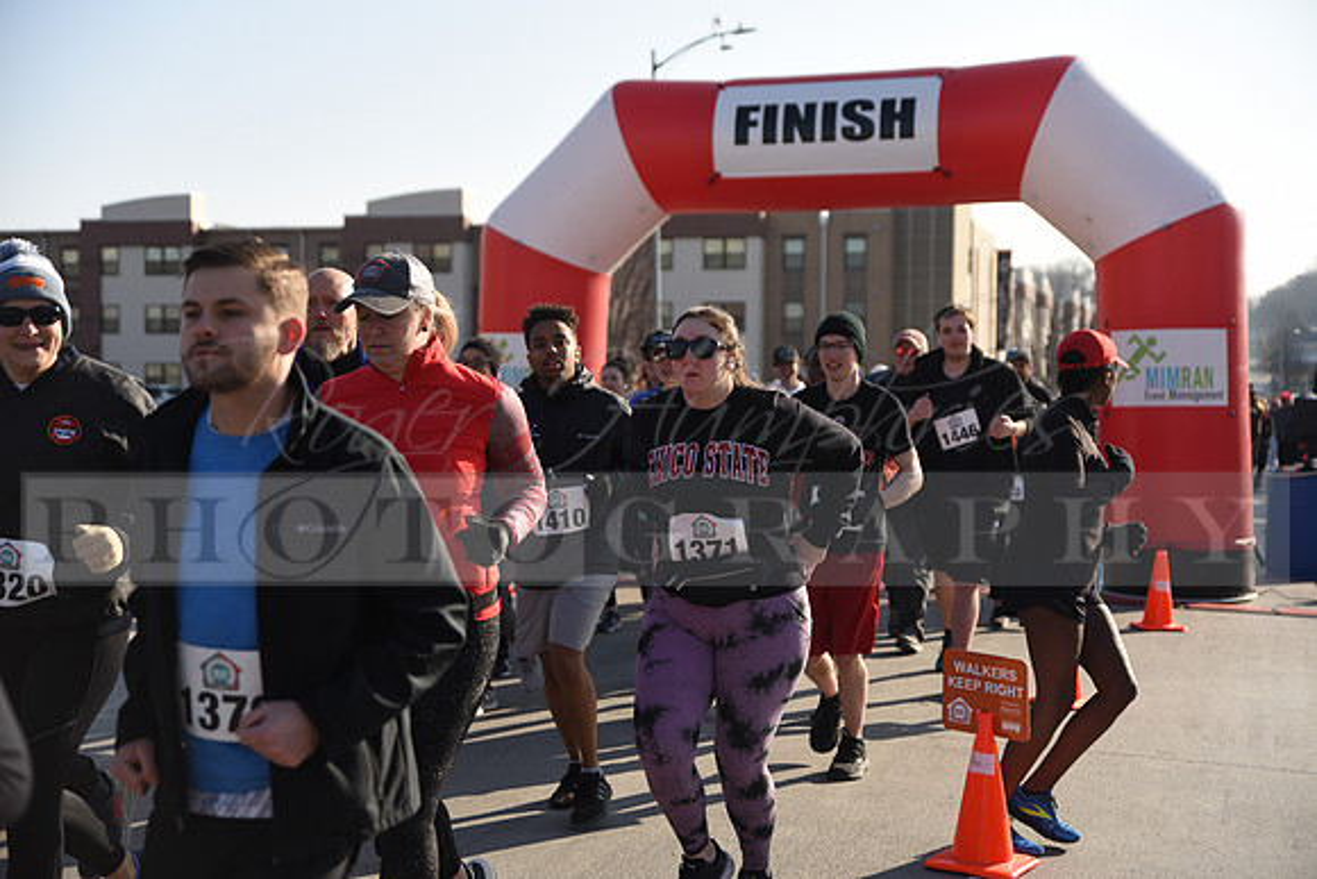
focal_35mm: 52
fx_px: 1903
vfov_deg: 26.0
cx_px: 658
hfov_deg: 38.2
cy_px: 440
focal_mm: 52
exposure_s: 1/1250
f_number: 2.8
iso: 100
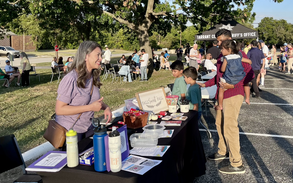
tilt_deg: -6.0
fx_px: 279
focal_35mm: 35
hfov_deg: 55.0
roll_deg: -0.9
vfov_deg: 36.0
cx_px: 173
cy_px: 66
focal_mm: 5.1
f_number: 1.6
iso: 50
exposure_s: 1/1748
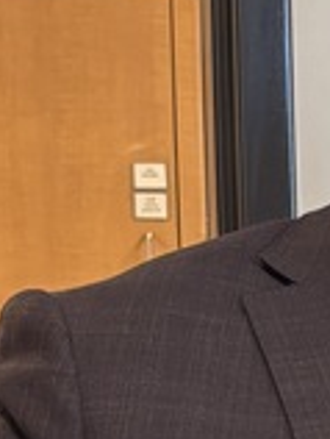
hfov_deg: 8.3
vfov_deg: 11.3
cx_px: 738
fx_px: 2130
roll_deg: -0.2
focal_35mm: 168
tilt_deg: -6.6
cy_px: 631
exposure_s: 1/106
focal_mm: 5.96
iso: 125
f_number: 1.6
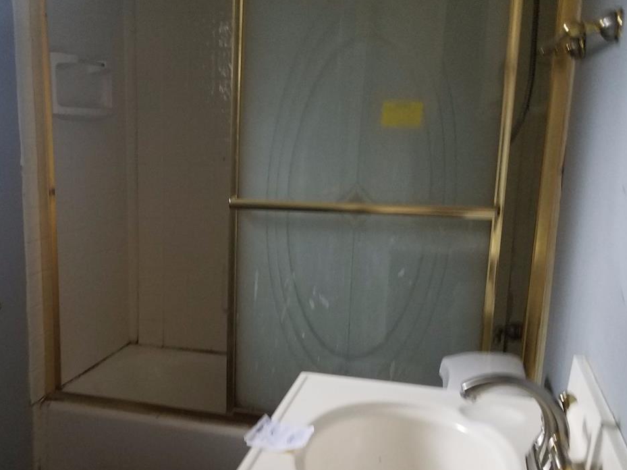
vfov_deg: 34.3
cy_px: 265
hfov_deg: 43.9
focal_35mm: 42
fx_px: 760
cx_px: 192
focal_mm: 4.2
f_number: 1.7
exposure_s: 1/10
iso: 250
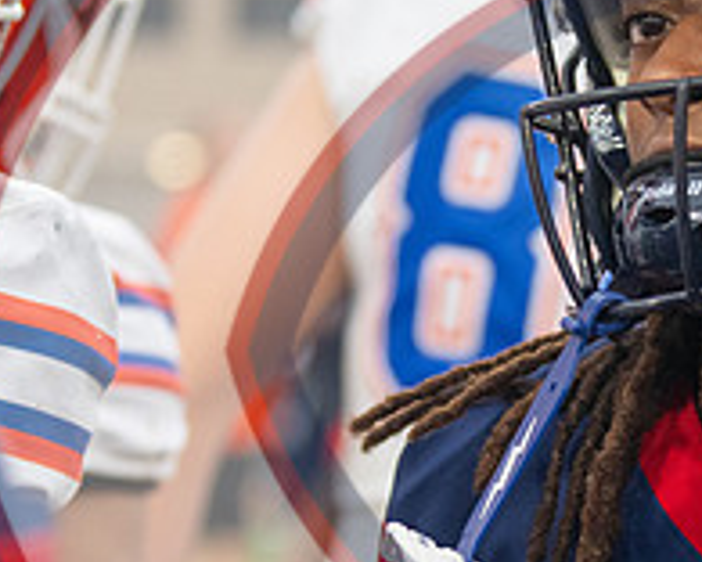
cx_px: 634
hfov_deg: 7.9
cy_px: 410
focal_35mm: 244
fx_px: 5069
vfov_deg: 6.3
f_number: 2.8
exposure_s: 1/1000
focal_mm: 70
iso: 1250
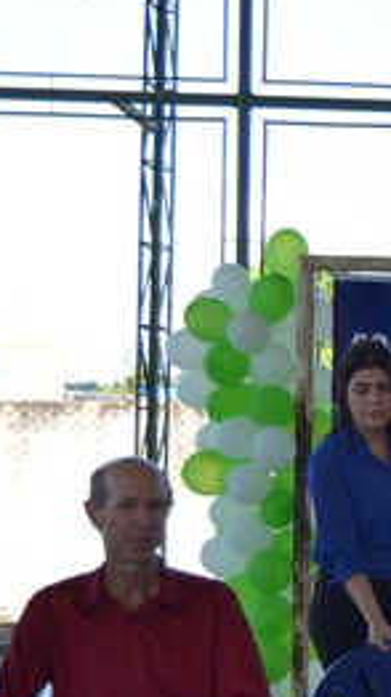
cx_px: 777
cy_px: 363
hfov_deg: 11.0
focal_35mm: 100
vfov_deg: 21.4
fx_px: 1847
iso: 100
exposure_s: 1/125
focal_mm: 26
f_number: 5.6
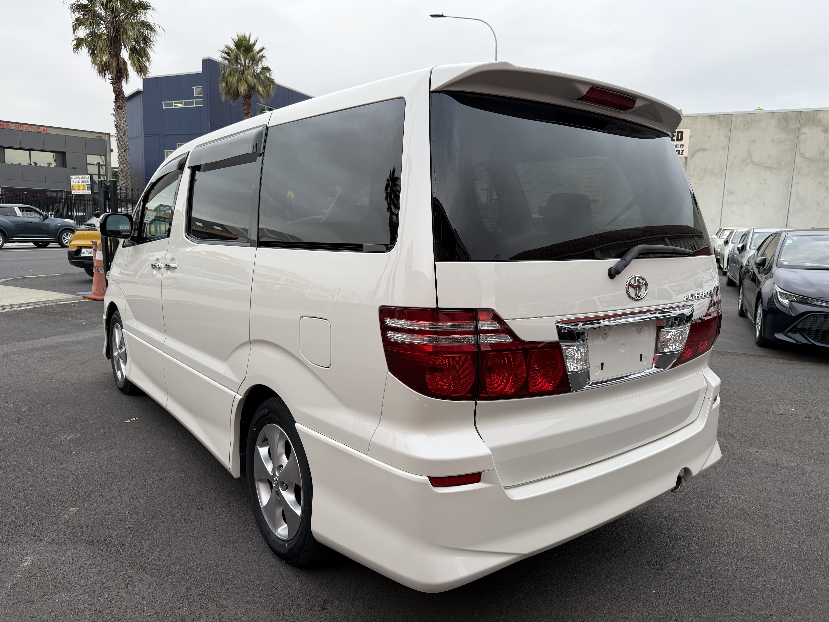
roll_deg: -2.2
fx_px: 575
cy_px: 311
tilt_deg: -10.6
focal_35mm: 24
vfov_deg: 56.8
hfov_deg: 71.6
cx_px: 414
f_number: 1.78
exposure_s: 1/208
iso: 64
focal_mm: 6.76
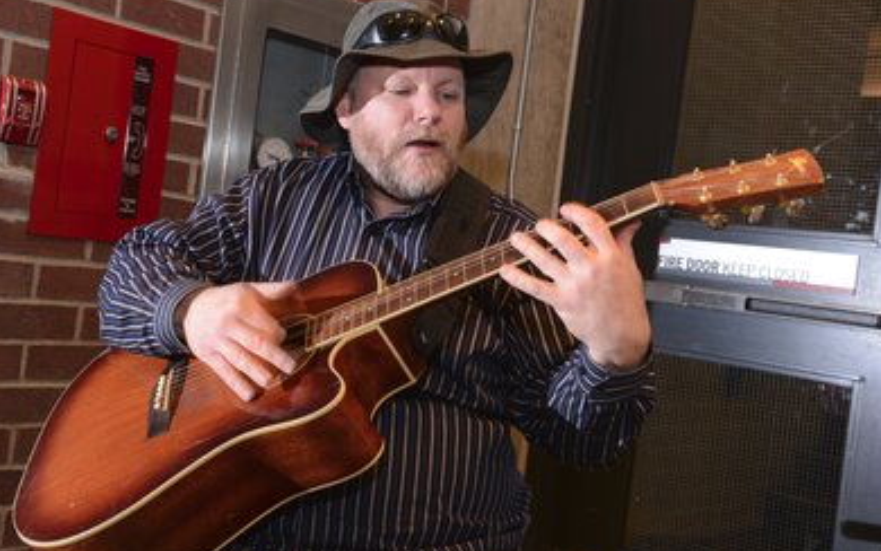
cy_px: 268
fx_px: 1129
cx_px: 434
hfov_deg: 42.6
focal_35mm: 47
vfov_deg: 27.4
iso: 1600
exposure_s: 1/50
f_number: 8
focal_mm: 45
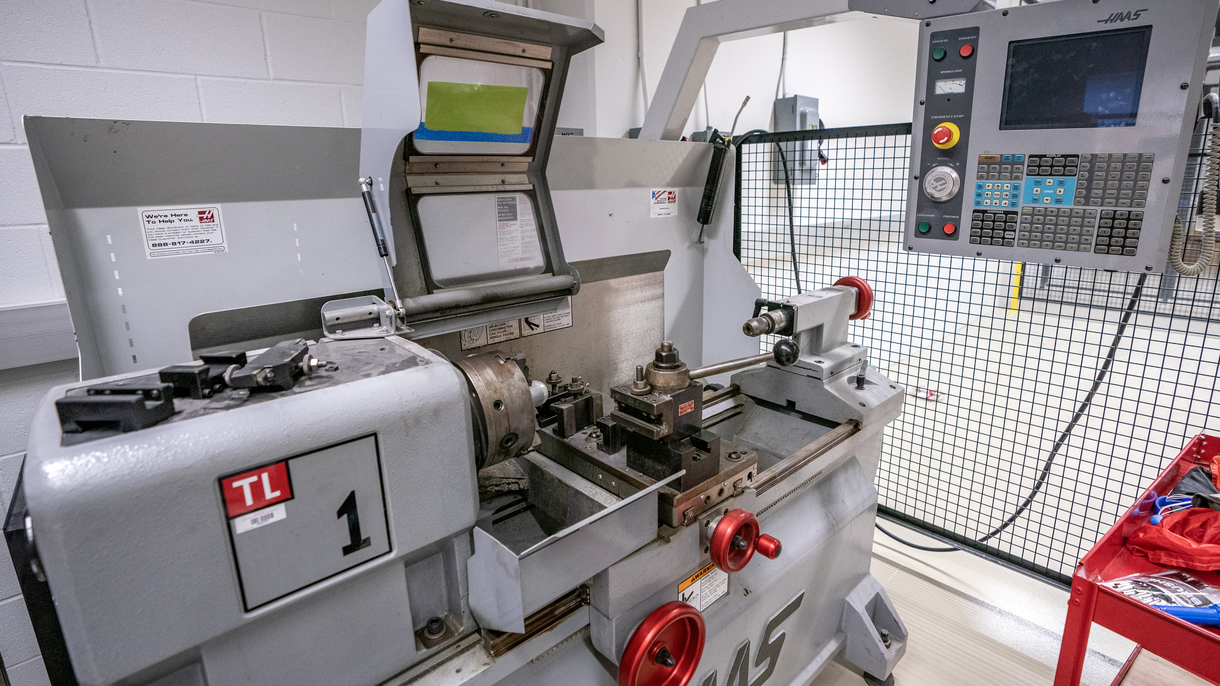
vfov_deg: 63.9
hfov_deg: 95.9
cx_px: 615
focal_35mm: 17
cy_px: 319
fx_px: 550
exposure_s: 1/125
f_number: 3.5
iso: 2500
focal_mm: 16
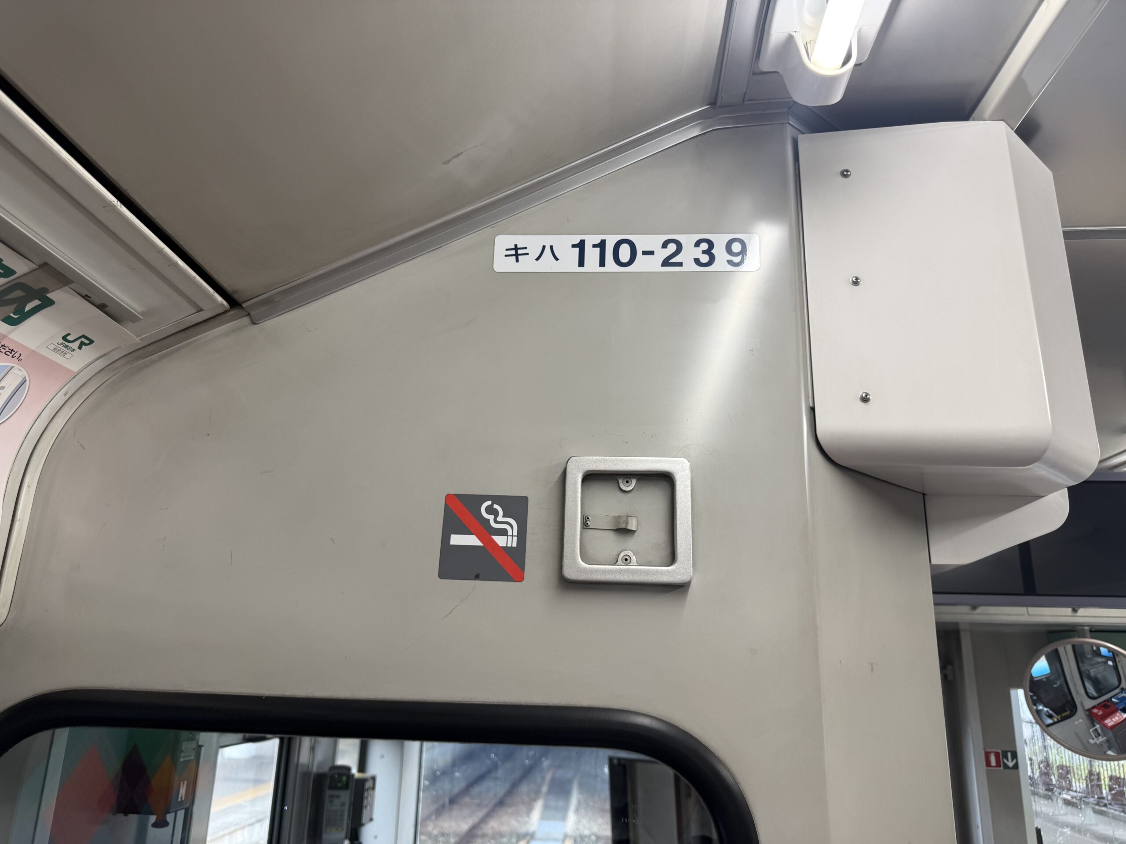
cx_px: 563
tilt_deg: +16.0
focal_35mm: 24
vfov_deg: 56.8
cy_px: 422
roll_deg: -1.5
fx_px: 781
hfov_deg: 71.6
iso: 64
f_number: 1.78
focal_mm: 6.76
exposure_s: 1/121
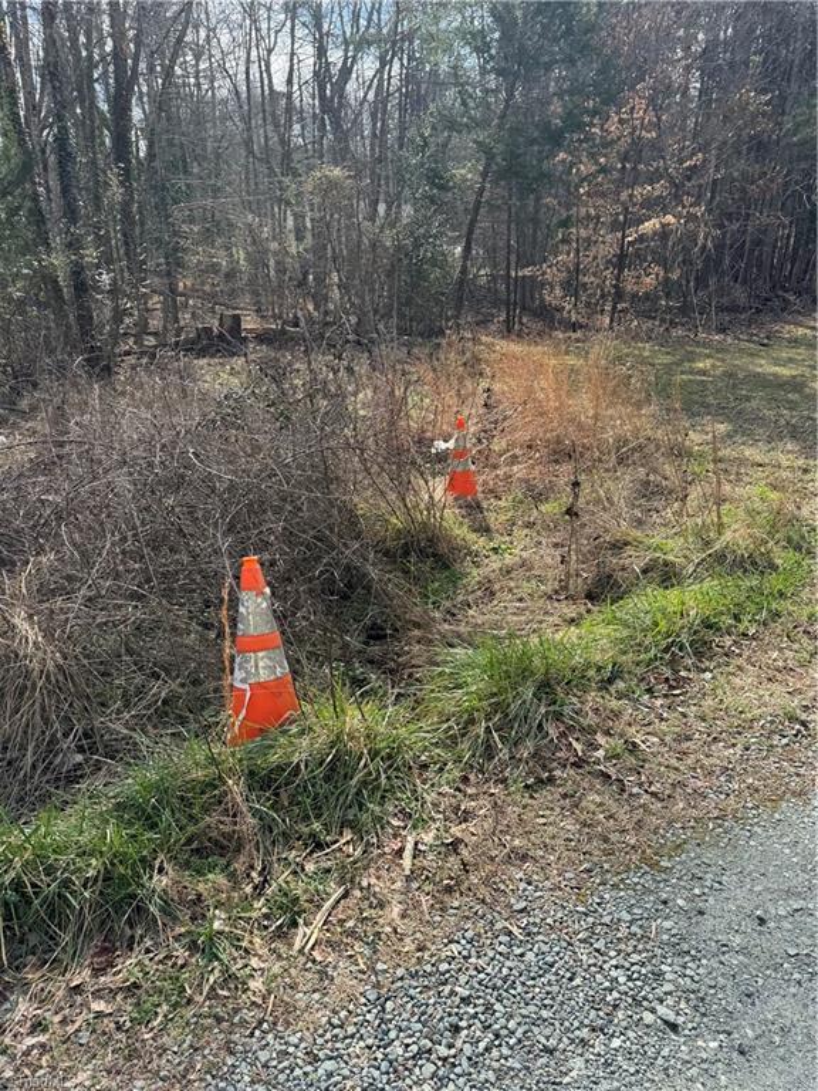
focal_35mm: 24
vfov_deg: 71.6
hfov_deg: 56.8
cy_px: 546
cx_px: 409
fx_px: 756
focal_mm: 6.86
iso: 80
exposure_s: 1/1285
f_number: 1.78
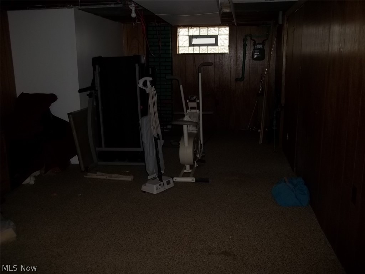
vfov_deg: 44.2
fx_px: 337
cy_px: 137
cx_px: 182
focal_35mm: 32
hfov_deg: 56.8
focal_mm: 5.7
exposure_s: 1/30
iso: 64
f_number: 2.9
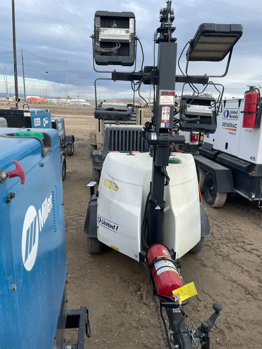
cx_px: 131
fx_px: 262
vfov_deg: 67.3
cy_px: 174
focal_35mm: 26
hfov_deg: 53.1
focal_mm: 4.2
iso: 32
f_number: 1.6
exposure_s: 1/1276
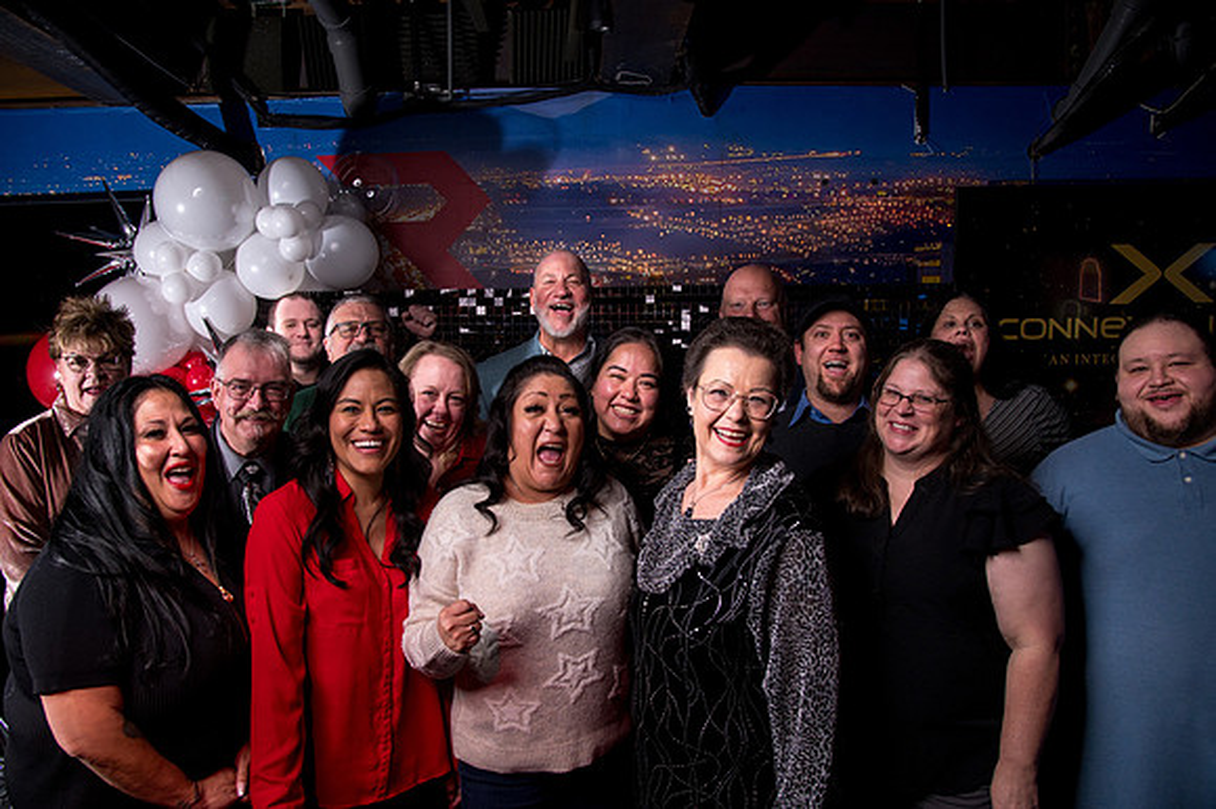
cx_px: 587
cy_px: 395
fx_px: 845
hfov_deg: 71.5
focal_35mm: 25
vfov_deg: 51.2
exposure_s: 1/200
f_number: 5.6
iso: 1000
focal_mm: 24
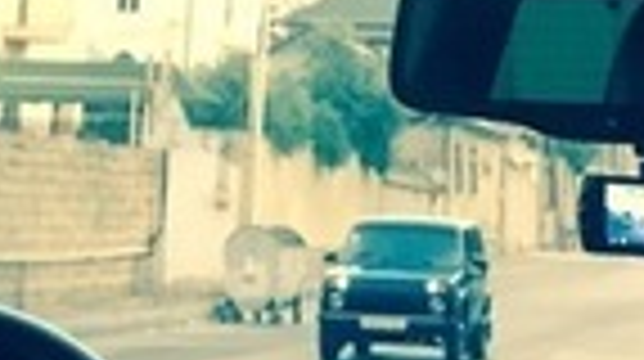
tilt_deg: +20.8
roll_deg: -4.1
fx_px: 2490
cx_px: 306
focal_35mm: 146
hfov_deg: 14.7
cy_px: -677
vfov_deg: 7.4
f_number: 2.2
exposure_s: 1/33
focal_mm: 4.15
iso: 100
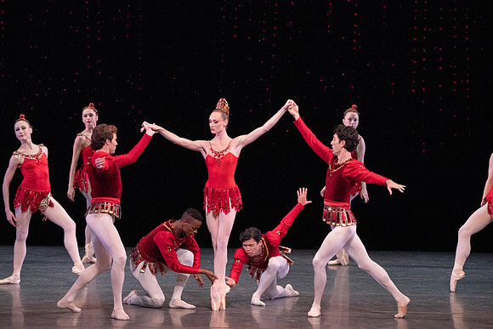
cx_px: 246
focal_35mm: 300
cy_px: 164
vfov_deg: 4.6
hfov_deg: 6.9
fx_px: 4109
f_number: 11
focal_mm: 300
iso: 16000
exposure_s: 1/500
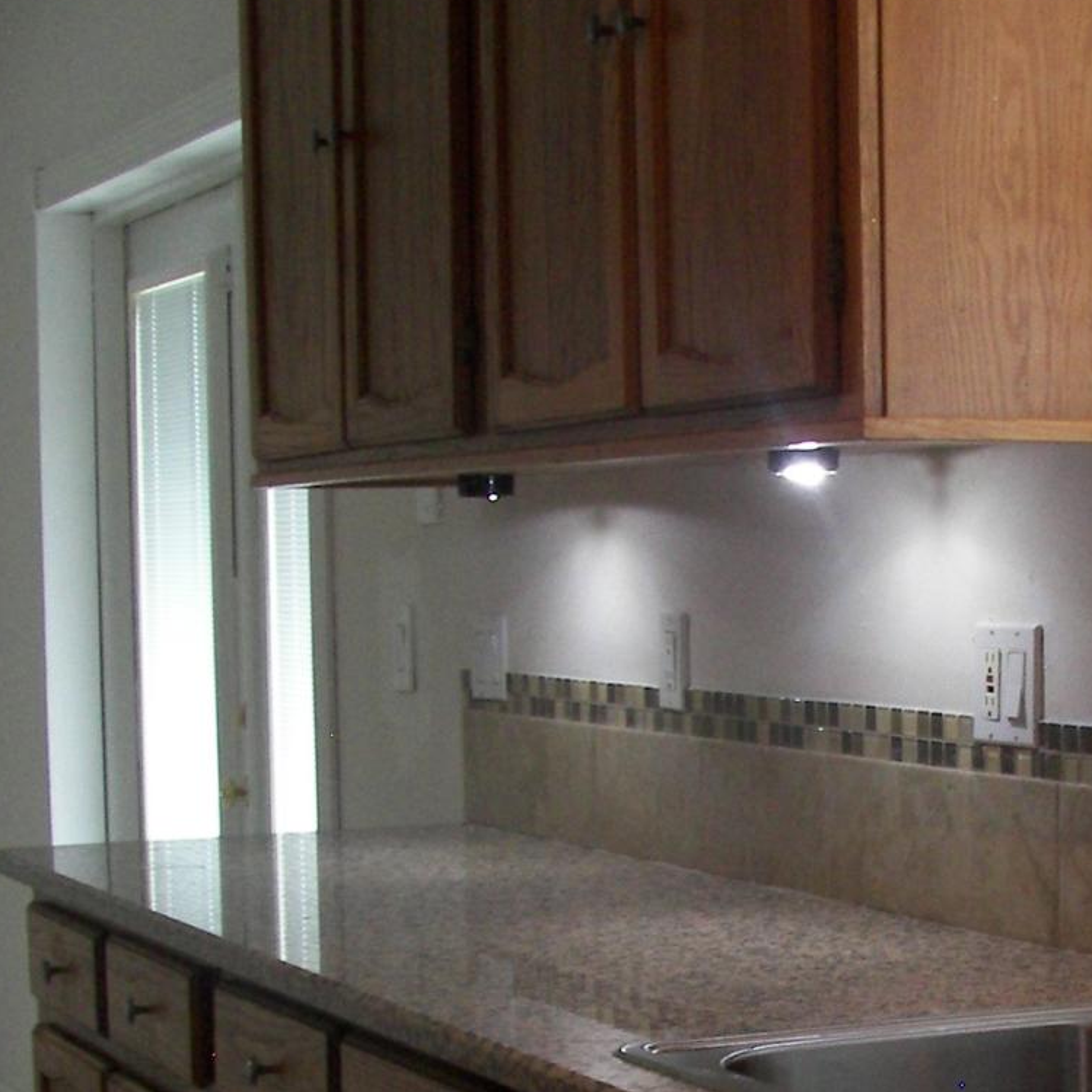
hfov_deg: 20.0
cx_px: 986
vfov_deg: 20.0
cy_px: 993
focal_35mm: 85
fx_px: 3034
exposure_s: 1/30
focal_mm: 6
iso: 160
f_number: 2.8
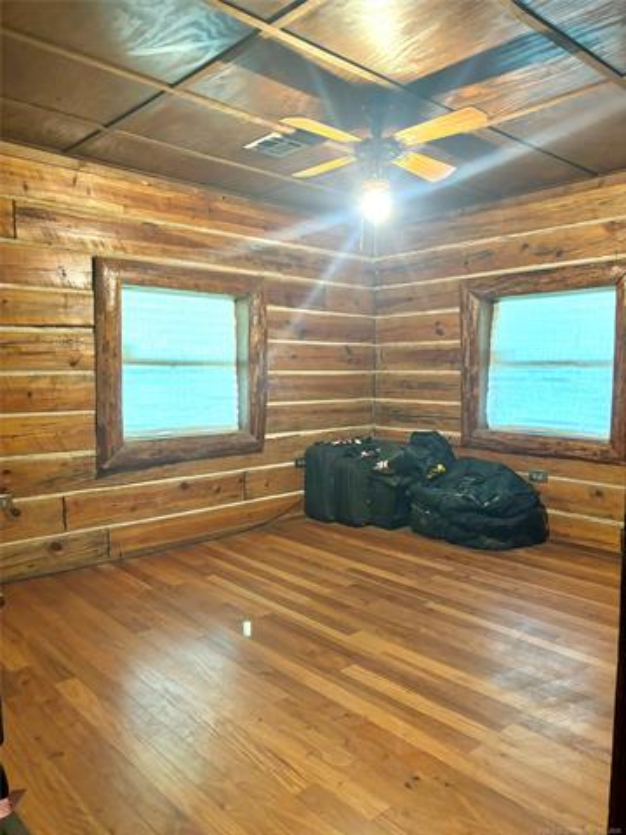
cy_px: 418
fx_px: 627
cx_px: 313
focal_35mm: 26
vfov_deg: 67.3
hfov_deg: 53.1
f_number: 1.6
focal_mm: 5.96
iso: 500
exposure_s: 1/60
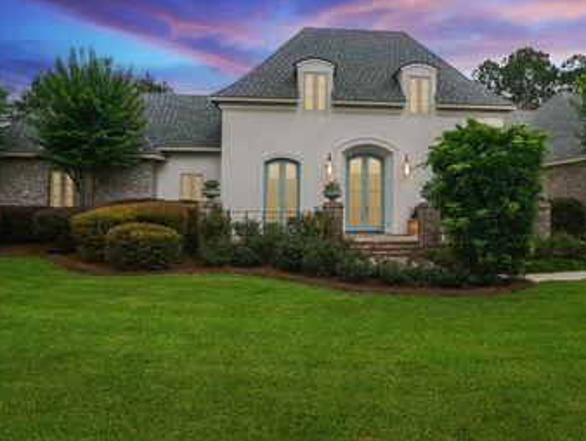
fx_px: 457
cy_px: 190
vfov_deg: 51.3
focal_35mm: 27
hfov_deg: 64.4
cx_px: 362
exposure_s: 1/800
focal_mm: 19
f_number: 11
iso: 400
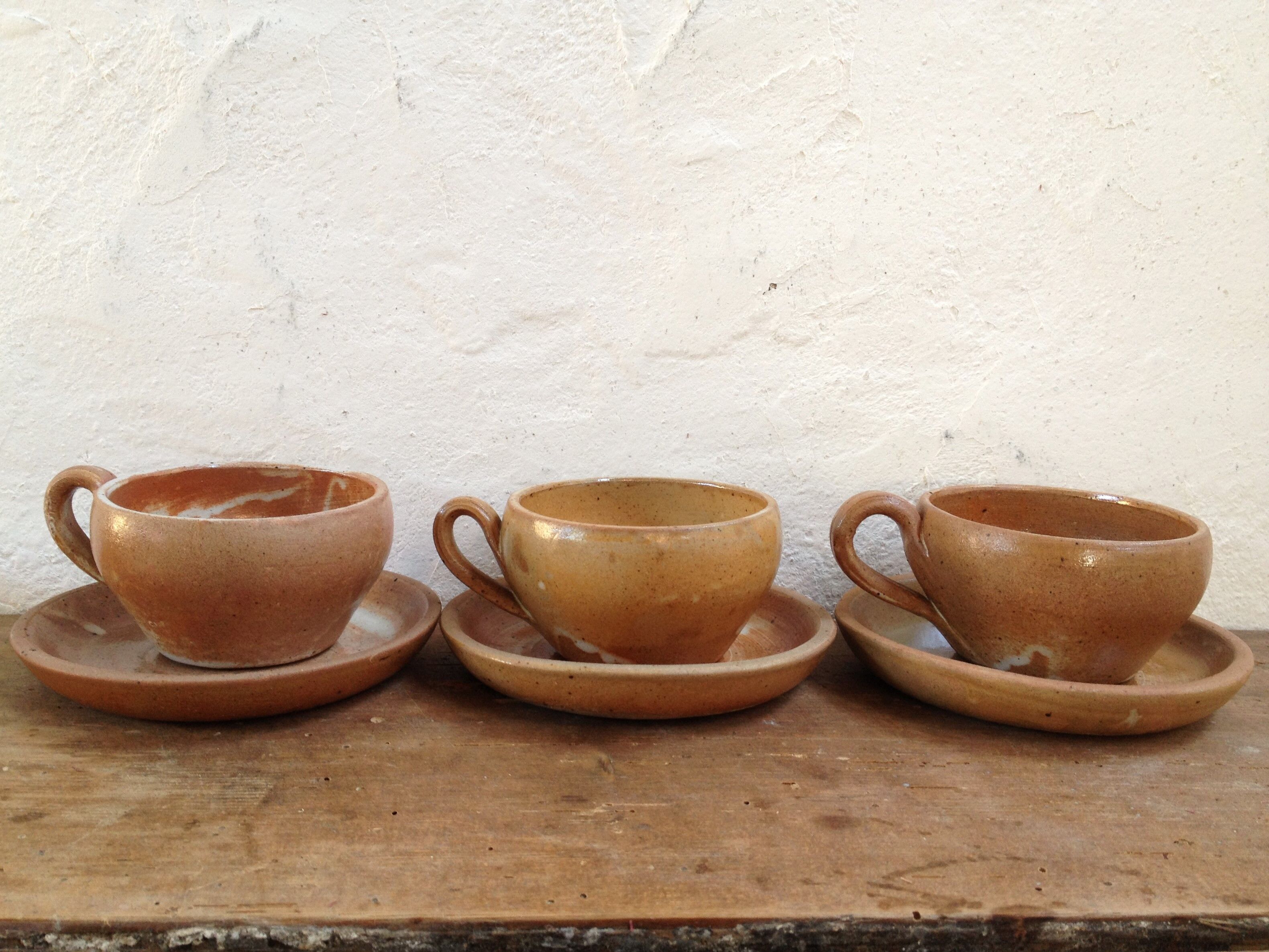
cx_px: 634
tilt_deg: -15.8
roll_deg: -1.1
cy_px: 476
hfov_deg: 52.6
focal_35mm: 35
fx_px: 1283
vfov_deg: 40.7
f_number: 2.4
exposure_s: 1/20
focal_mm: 4.28
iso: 64
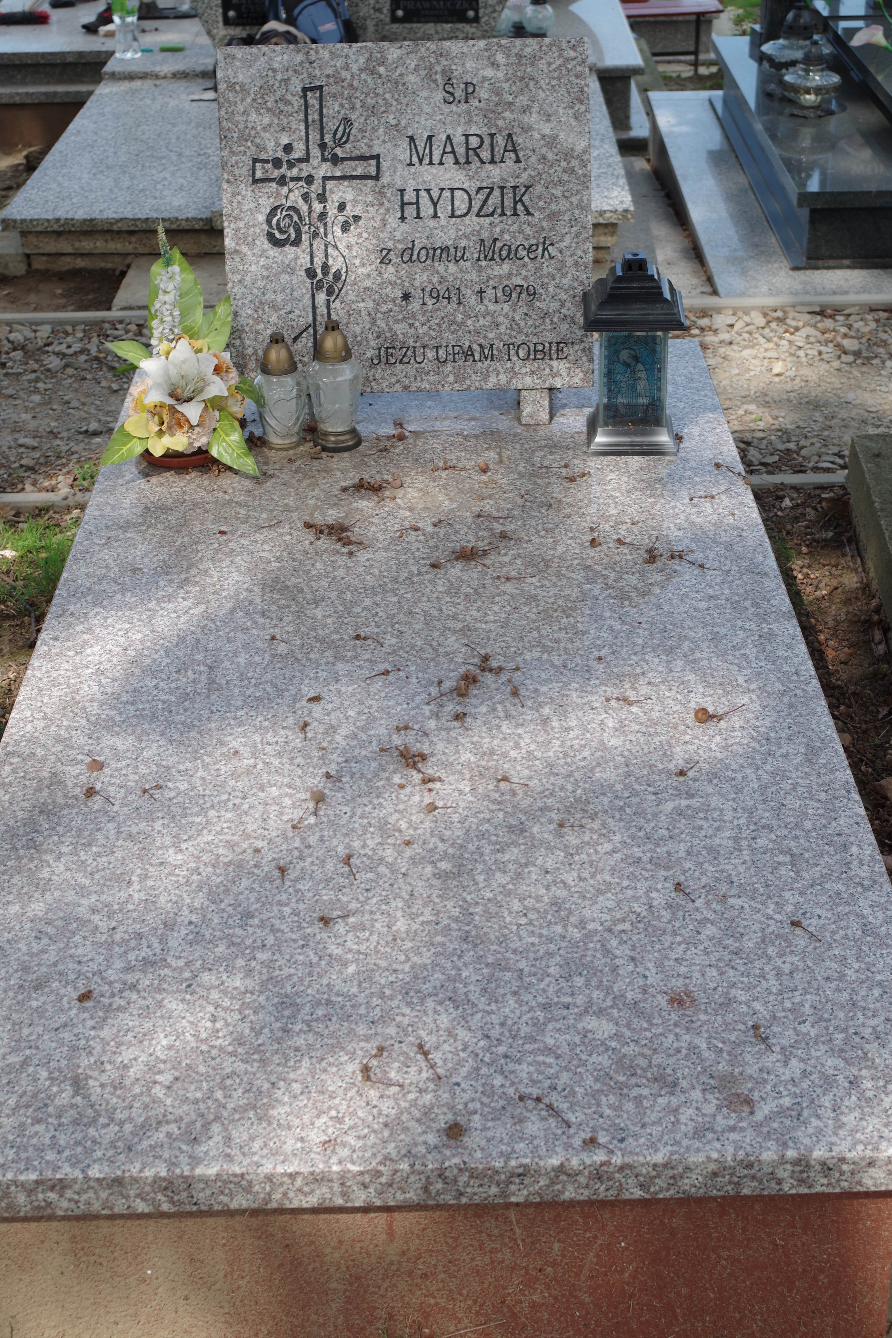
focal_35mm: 48
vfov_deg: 41.1
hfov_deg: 28.1
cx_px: 446
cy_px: 669
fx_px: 1784
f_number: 6.3
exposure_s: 1/160
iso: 100
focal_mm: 32
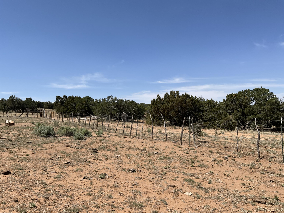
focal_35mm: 29
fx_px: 238
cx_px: 142
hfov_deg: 61.7
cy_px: 106
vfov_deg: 48.2
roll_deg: -2.8
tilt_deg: +0.0
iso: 25
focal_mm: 3
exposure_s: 1/2959
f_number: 1.8
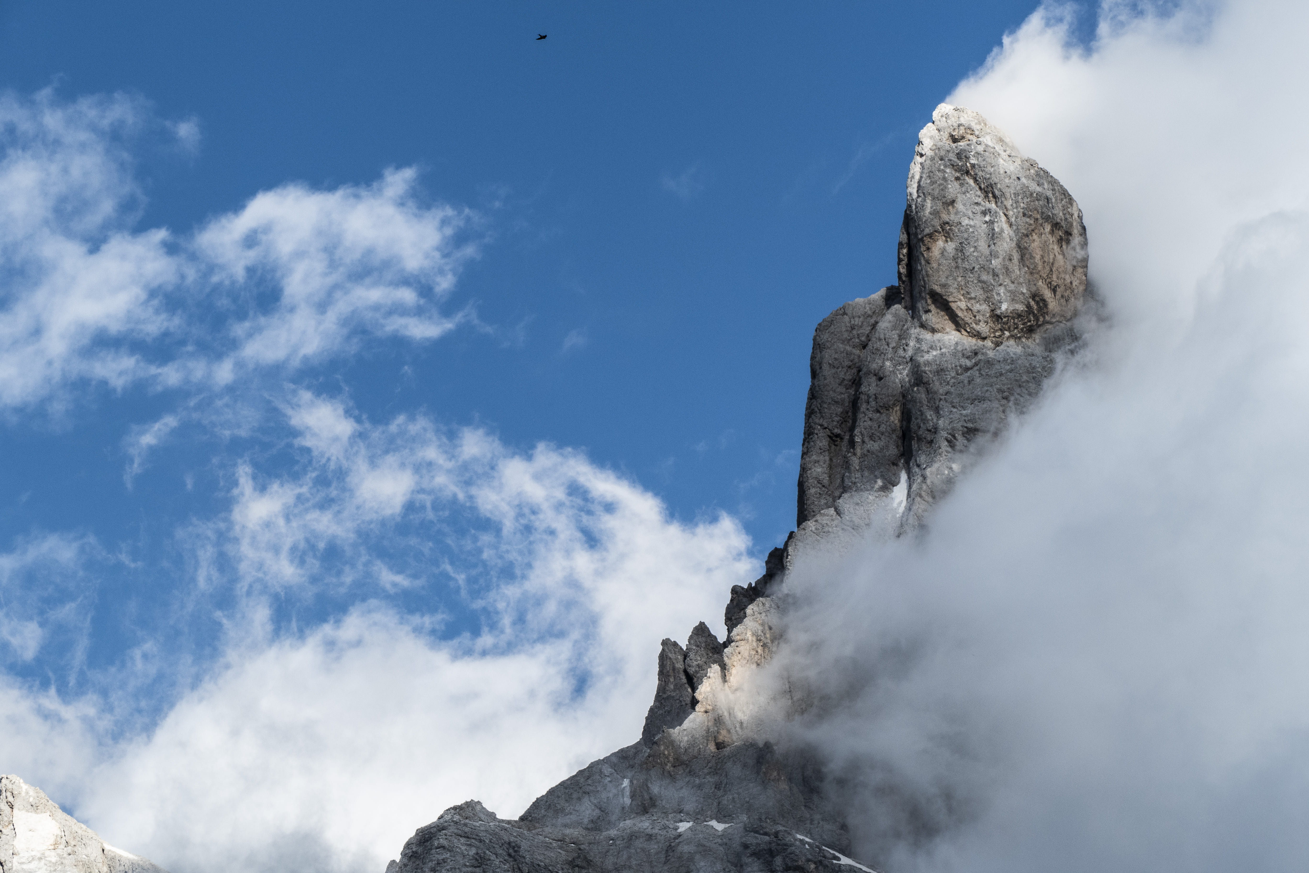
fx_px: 7853
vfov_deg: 6.4
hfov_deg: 9.5
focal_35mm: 216
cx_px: 654
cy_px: 436
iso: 125
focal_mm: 78.73
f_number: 8
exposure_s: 1/400
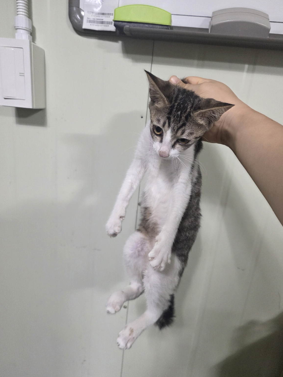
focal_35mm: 24
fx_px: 262
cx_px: 143
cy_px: 193
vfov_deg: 71.6
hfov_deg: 56.8
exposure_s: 1/120
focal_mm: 6.25
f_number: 1.7
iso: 640
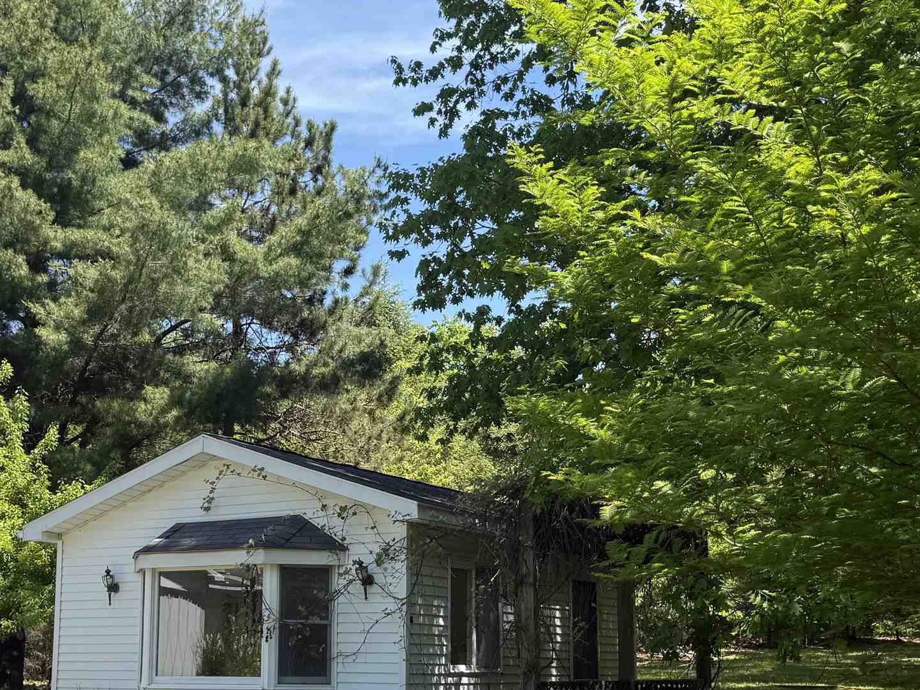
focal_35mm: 51
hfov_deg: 37.4
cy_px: 503
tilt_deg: +6.9
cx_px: 378
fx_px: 1355
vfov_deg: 28.2
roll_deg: -1.7
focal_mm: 6.76
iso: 80
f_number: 1.78
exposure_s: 1/1770
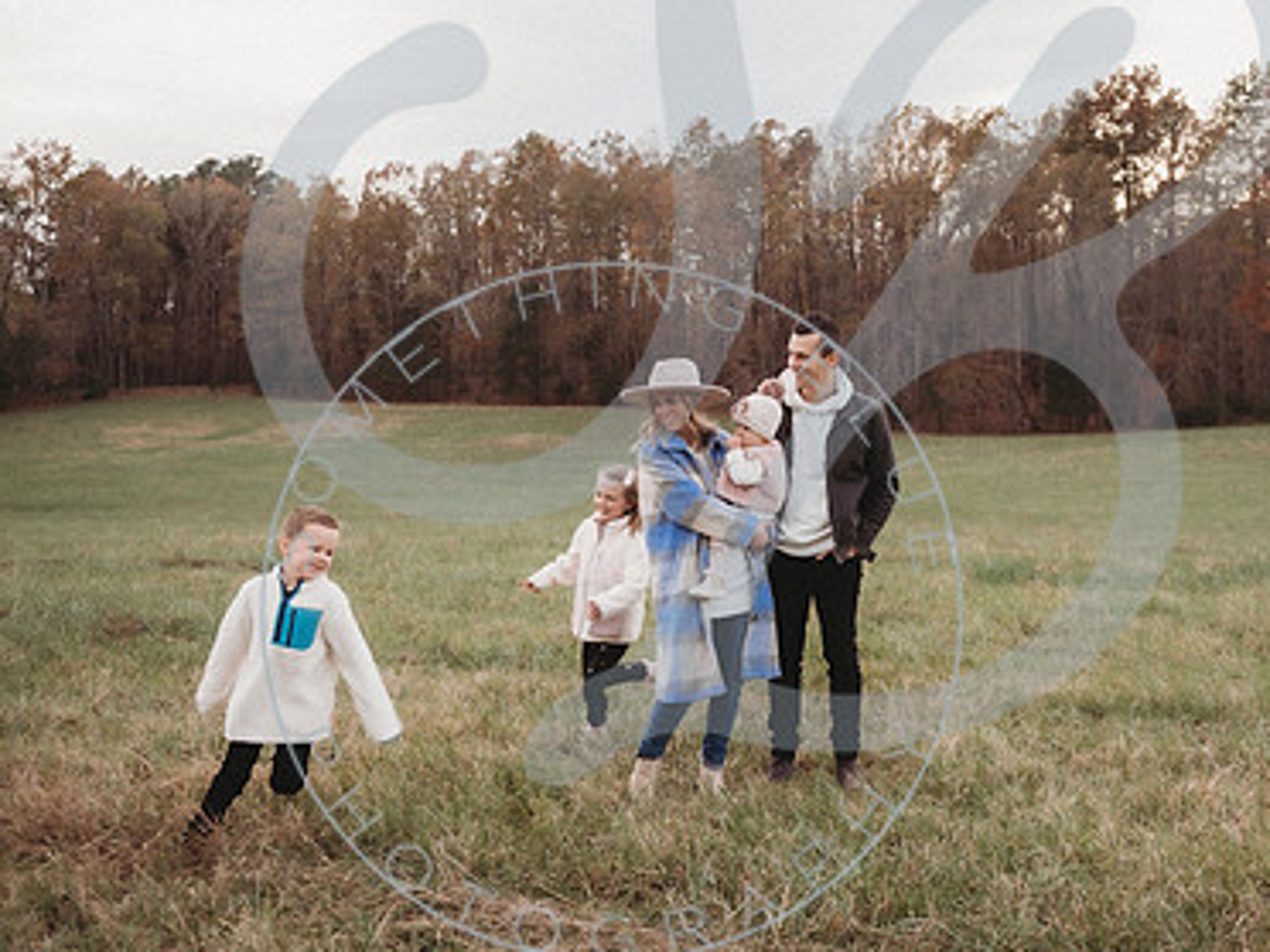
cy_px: 326
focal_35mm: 36
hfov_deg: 50.9
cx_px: 782
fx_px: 1321
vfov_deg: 39.2
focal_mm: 24
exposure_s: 1/250
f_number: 2.8
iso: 250
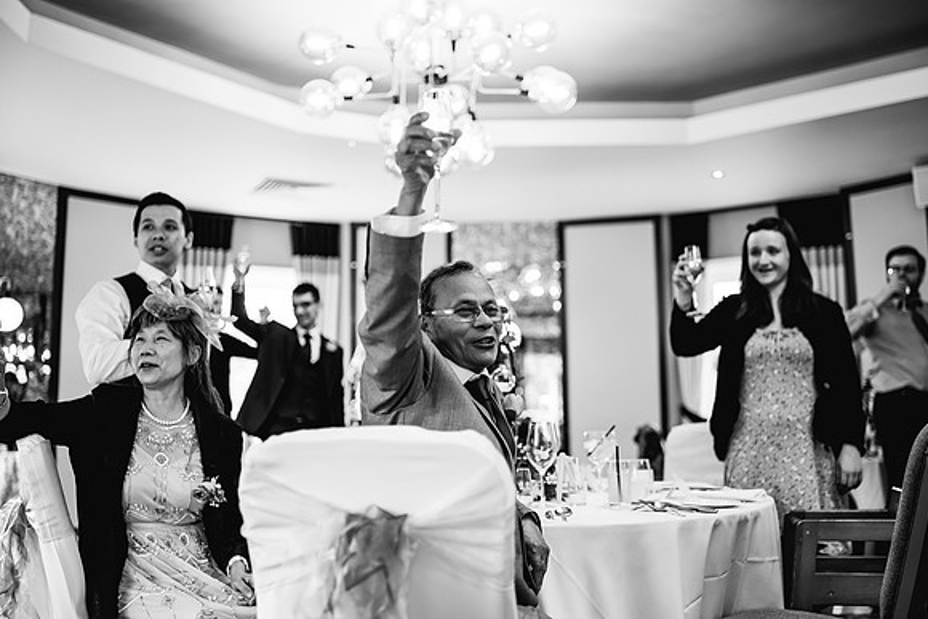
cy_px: 310
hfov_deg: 52.9
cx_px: 464
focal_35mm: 36
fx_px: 933
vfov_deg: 36.7
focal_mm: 35
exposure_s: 1/250
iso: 500
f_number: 1.4
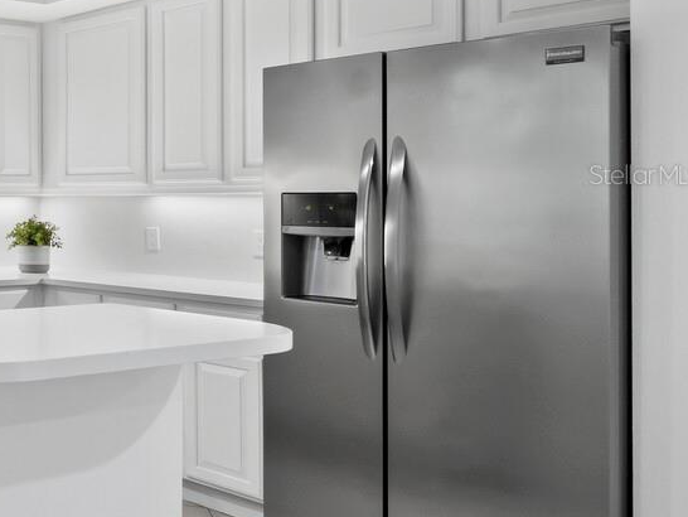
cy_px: 174
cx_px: -299
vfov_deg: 34.8
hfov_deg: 30.3
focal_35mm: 41
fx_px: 815
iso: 400
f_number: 11
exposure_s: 1/2
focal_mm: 7
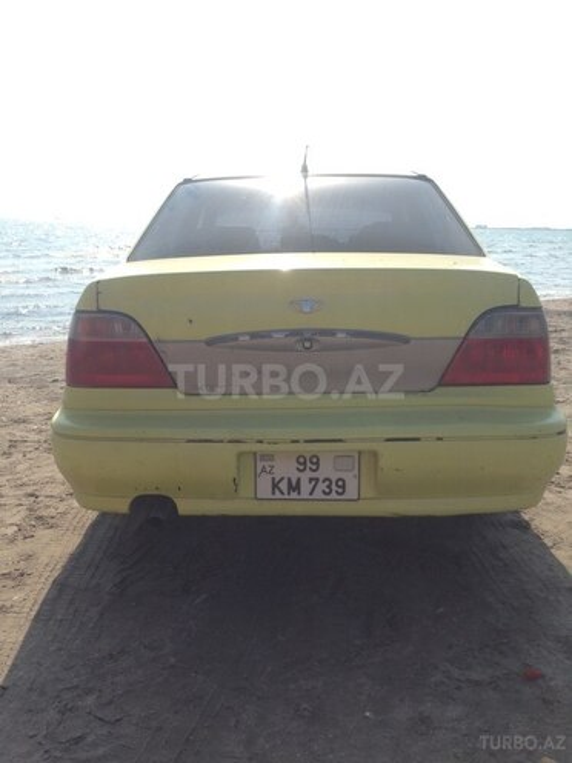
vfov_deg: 55.4
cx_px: 286
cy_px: 382
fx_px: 727
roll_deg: -1.6
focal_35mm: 33
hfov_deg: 42.9
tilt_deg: -10.1
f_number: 2.4
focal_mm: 4.12
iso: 50
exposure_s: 1/1595
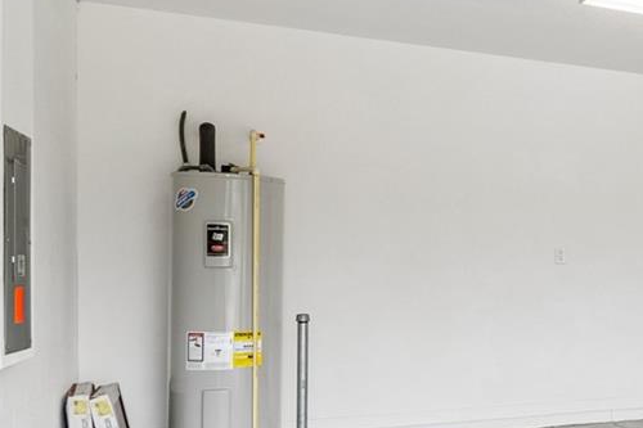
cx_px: 873
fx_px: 857
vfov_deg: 27.9
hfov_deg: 30.5
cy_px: 281
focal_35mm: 48
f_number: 7.1
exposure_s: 1/30
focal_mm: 10
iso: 100
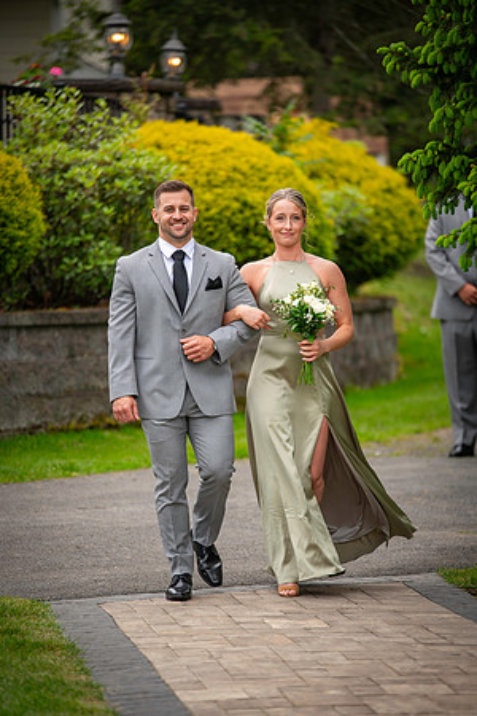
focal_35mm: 200
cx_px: 238
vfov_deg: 10.3
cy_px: 358
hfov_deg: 6.9
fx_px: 3975
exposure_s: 1/320
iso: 100
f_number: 2.8
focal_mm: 200
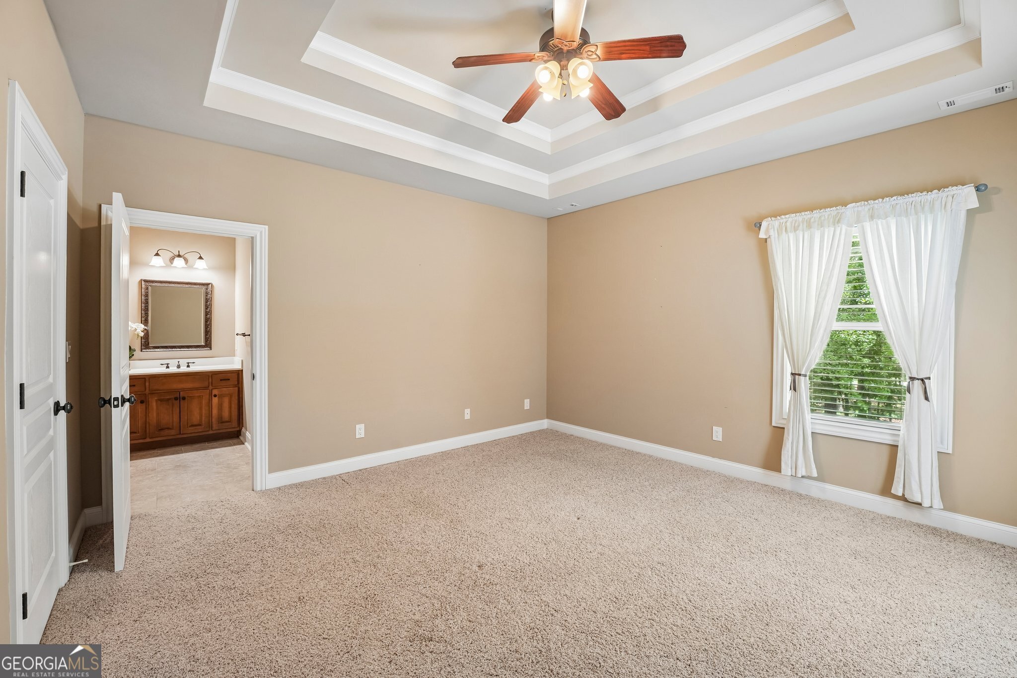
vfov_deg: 81.2
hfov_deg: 104.3
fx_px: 395
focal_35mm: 14
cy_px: 339
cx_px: 508
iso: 320
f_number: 8
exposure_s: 1/3.33
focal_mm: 14
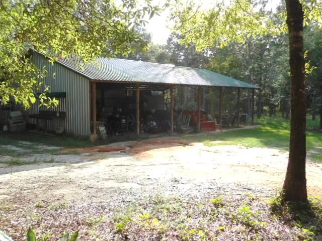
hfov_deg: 58.4
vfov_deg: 45.4
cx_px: 161
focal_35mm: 31
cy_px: 120
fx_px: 288
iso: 80
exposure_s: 1/250
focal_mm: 5.6
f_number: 3
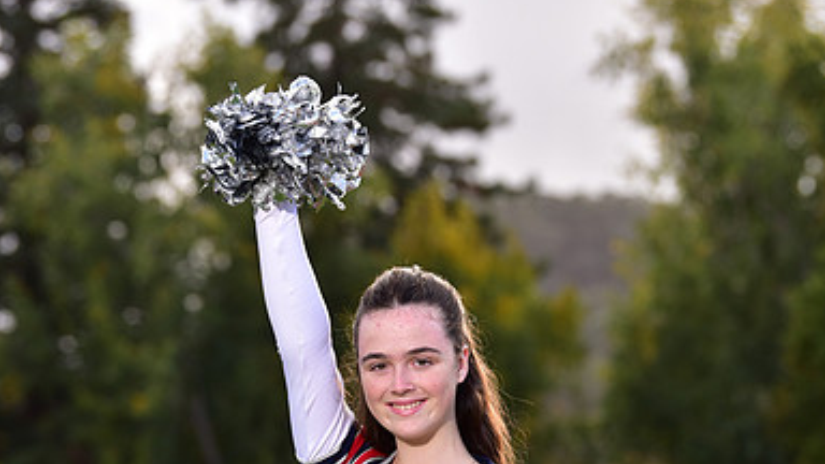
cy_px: 541
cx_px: 414
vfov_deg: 6.3
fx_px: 4222
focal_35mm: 193
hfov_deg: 11.2
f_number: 4.5
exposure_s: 1/250
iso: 160
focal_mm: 122
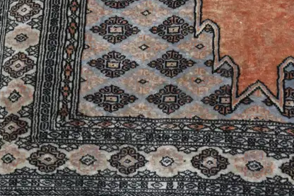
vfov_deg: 16.6
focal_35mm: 82
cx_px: 254
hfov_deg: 24.2
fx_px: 669
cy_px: 52
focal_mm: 16
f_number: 3.6
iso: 2000
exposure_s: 1/60
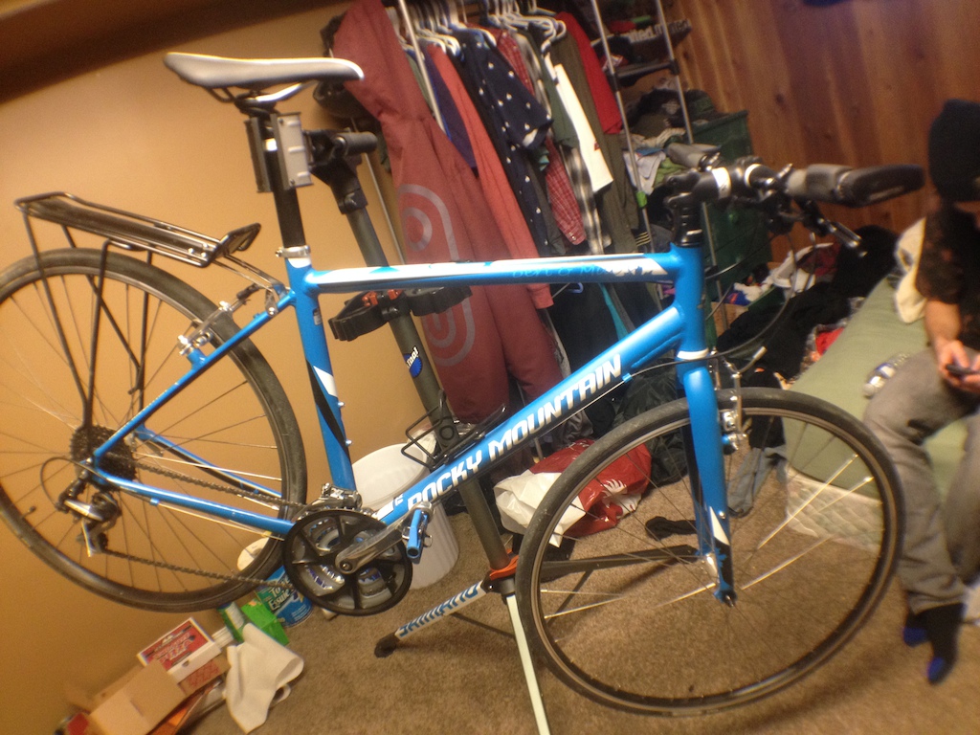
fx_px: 991
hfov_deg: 52.6
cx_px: 490
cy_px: 368
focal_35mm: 35
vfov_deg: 40.7
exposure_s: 1/20
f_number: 2.4
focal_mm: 4.28
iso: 160
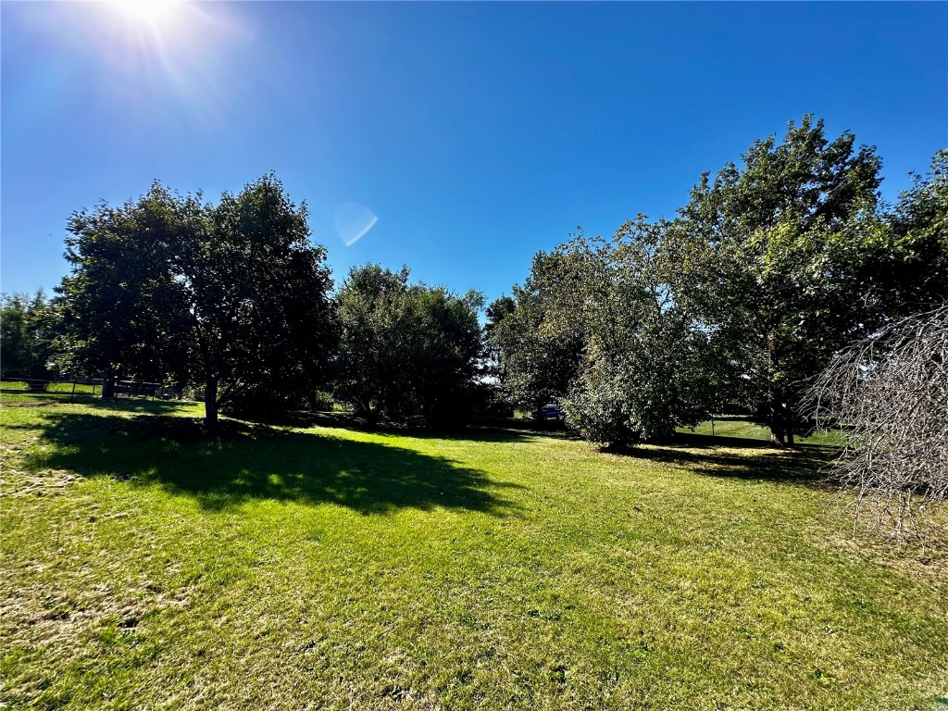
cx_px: 474
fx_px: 383
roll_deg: -2.0
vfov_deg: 85.7
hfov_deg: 102.1
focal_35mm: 14
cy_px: 356
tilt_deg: +8.8
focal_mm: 2.22
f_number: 2.2
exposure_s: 1/1082
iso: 40
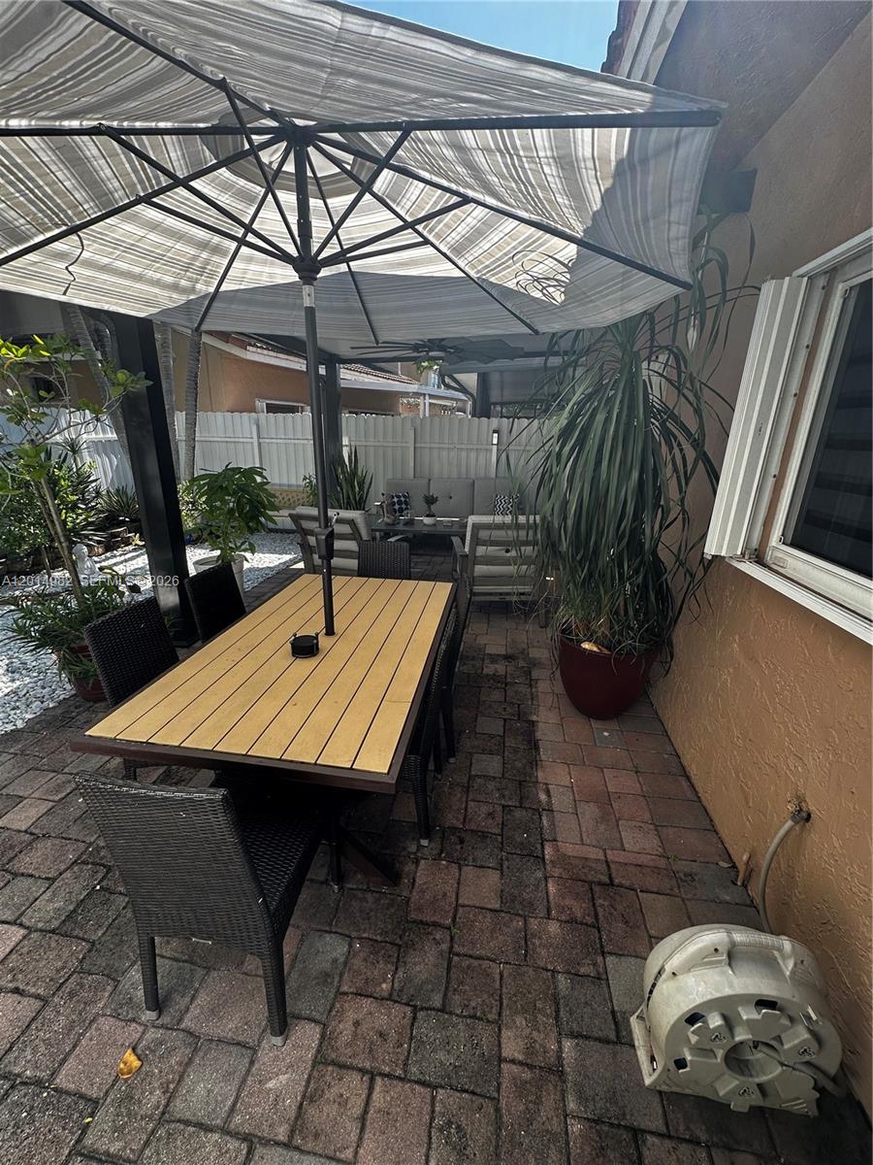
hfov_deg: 85.7
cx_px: 436
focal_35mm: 14
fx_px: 471
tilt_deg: -17.7
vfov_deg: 102.1
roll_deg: -2.3
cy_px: 582
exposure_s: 1/406
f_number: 2.2
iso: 40
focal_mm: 2.22
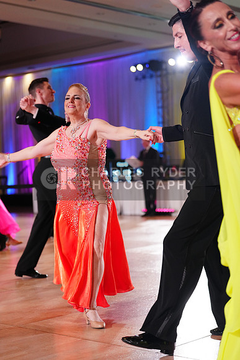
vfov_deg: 28.8
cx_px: 120
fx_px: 700
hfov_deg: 19.5
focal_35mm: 70
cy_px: 180
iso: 2000
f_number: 2.8
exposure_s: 1/640
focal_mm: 70
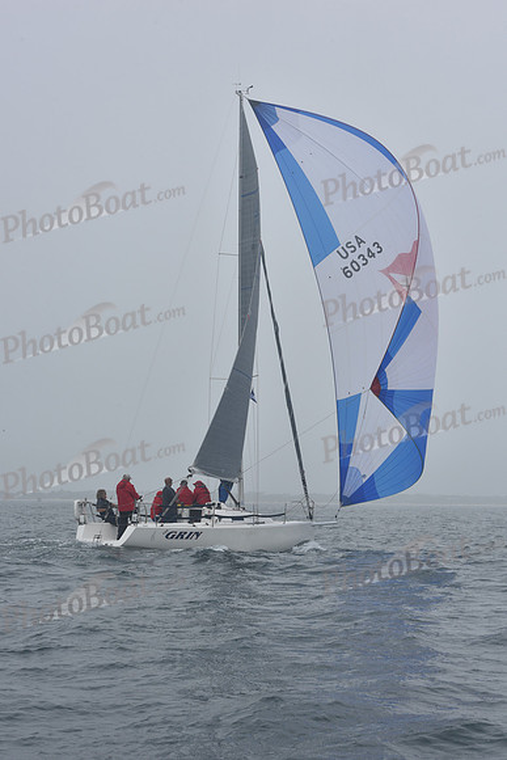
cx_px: 254
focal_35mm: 70
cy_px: 380
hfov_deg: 19.5
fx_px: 1478
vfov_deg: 28.8
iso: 250
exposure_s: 1/800
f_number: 11
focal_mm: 70
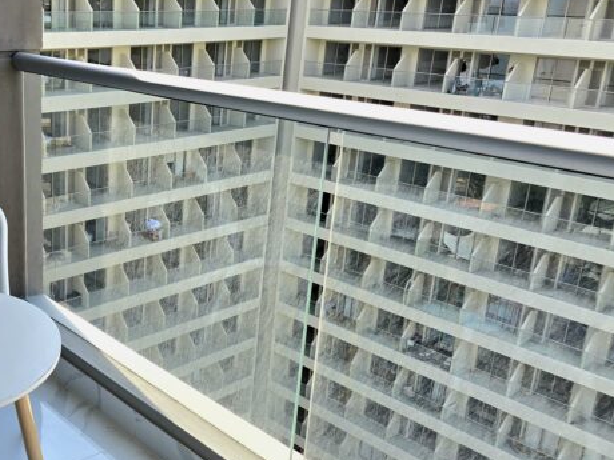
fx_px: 709
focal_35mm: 40
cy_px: 236
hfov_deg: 43.8
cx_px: 93
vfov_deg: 36.0
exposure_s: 1/303
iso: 12
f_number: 1.7
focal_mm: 6.3
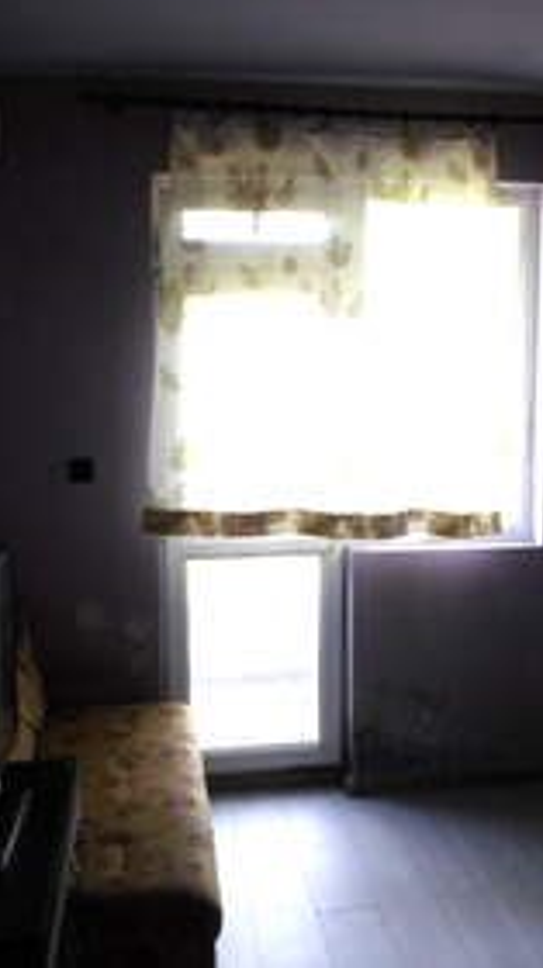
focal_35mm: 37
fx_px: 949
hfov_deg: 31.9
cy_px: 479
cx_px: 318
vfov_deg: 54.0
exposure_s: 1/45
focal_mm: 4.5
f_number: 2.5
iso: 80
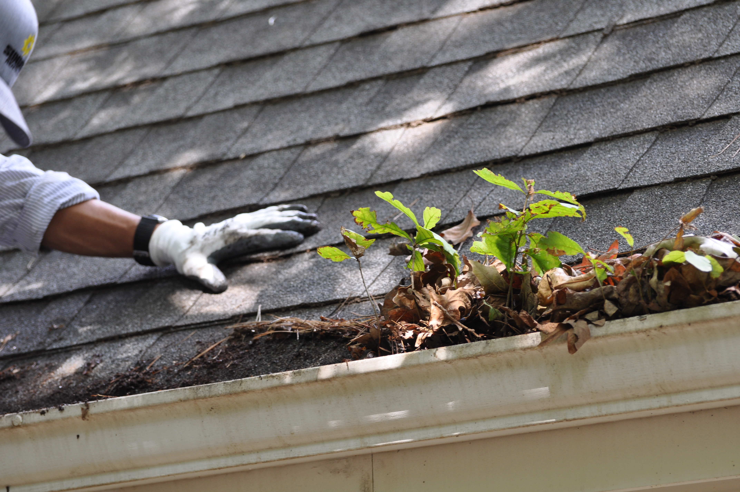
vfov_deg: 8.3
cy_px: 246
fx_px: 3388
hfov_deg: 12.5
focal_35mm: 165
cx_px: 370
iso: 320
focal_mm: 110
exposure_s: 1/60
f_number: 4.5
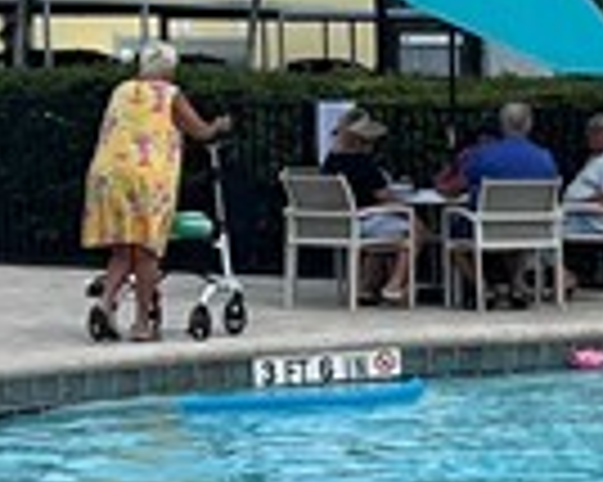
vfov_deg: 7.9
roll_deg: -0.1
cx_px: 1130
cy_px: 550
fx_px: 3460
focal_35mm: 194
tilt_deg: -8.8
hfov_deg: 9.4
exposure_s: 1/4444
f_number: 1.5
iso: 50
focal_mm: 5.7
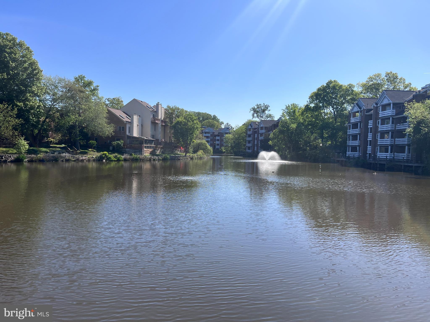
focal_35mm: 26
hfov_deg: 67.3
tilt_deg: -1.2
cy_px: 161
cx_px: 215
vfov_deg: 53.1
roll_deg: -0.9
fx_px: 323
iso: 50
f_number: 1.6
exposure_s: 1/4310
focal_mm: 5.1
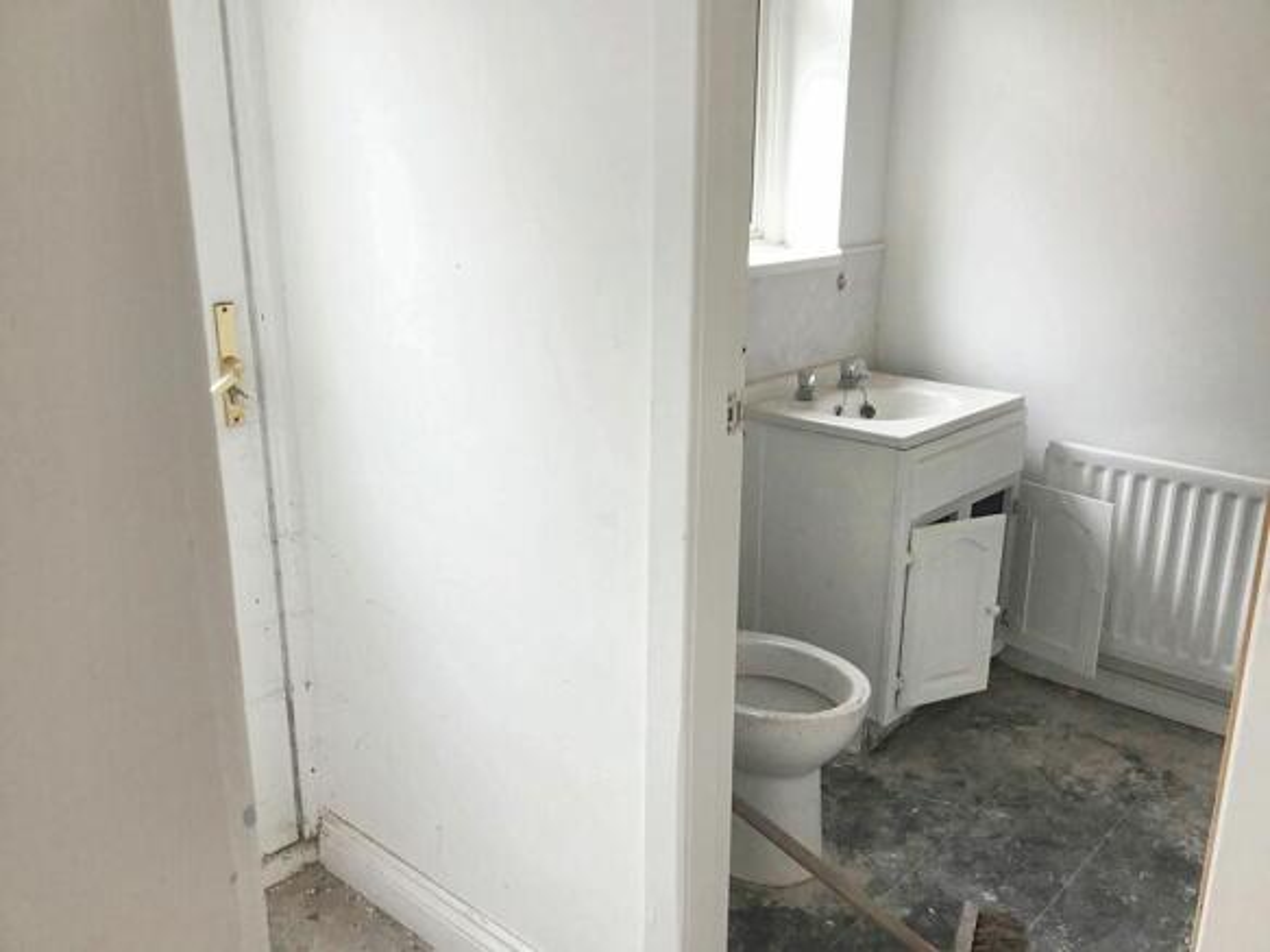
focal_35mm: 31
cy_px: 476
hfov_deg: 58.4
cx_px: 635
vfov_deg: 45.4
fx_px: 1137
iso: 32
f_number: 2.4
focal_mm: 3.3
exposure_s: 1/50
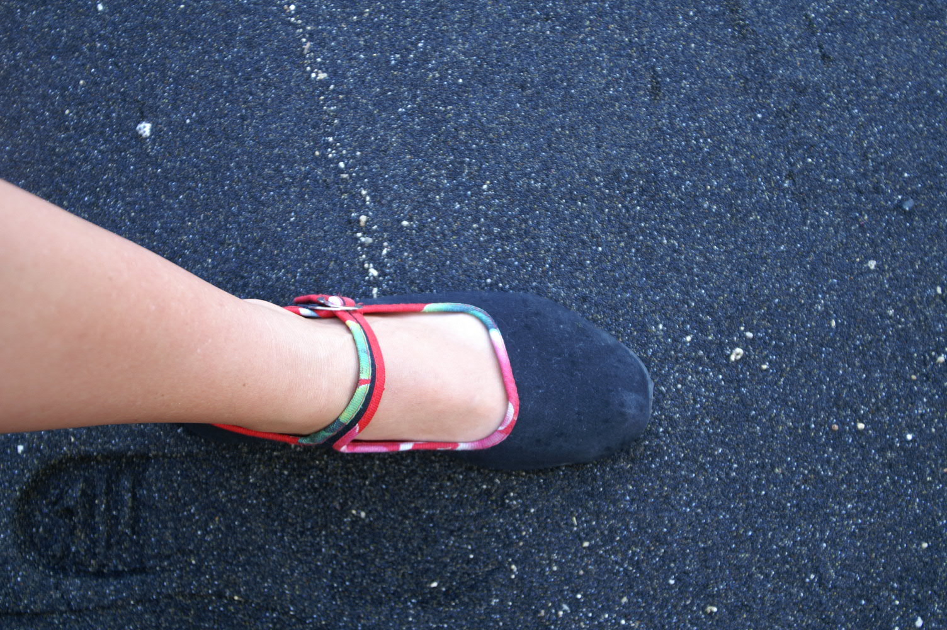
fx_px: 1380
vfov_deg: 25.7
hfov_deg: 37.9
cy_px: 315
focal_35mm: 52
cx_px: 474
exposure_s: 1/40
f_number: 4.5
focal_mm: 35
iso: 100
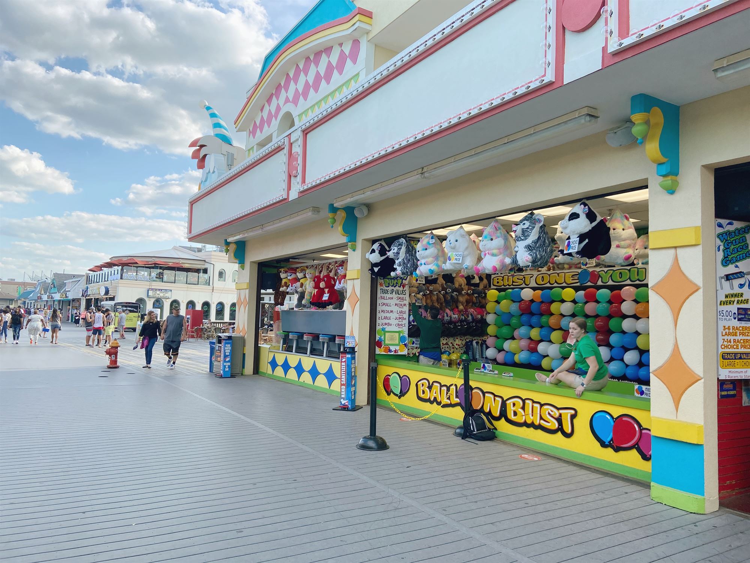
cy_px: 282
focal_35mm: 26
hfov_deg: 67.3
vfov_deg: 53.1
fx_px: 563
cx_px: 375
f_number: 1.8
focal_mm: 4.25
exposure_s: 1/816
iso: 32
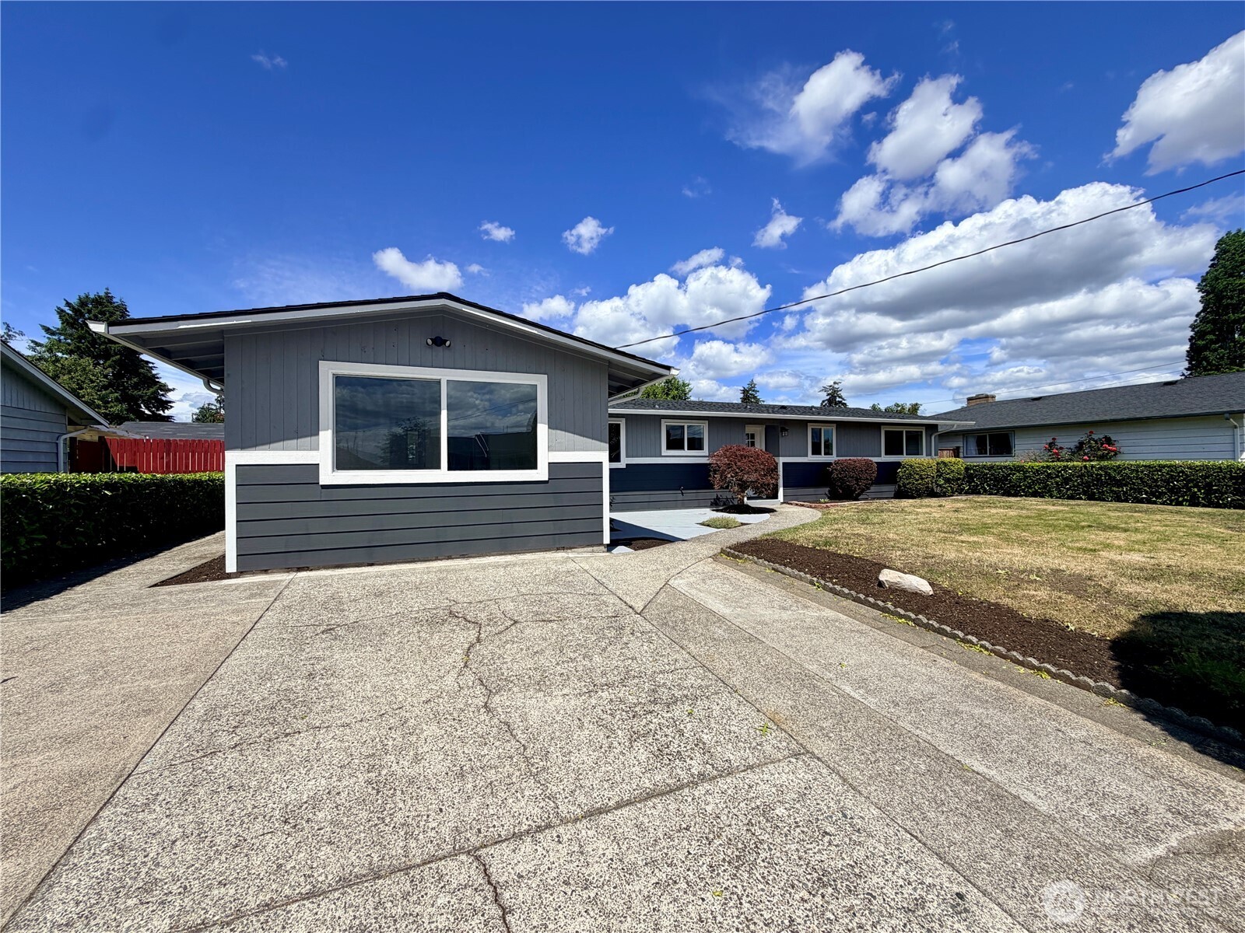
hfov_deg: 102.1
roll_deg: +1.3
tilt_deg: +1.6
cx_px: 622
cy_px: 466
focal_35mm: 14
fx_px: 504
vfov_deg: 85.7
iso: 20
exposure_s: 1/1368
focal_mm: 2.22
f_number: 2.2
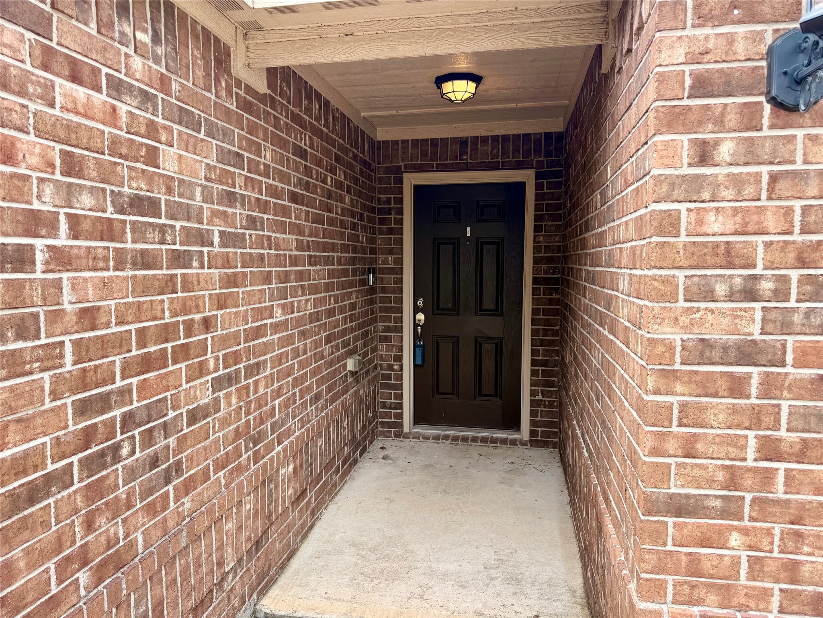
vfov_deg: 56.8
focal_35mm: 24
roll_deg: +0.0
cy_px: 309
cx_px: 412
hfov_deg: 71.6
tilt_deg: -4.4
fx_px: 571
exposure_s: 1/453
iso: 80
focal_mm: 6.76
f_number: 1.78
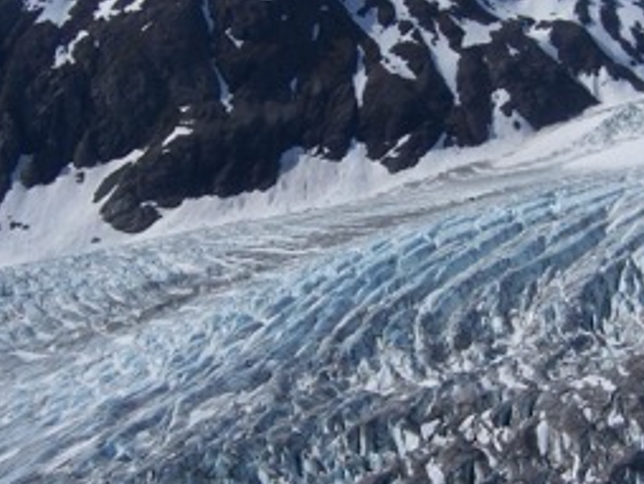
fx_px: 1266
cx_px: 398
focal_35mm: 68
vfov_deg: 21.6
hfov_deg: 28.4
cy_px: 233
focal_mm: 6
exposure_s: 1/1500
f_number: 4.8
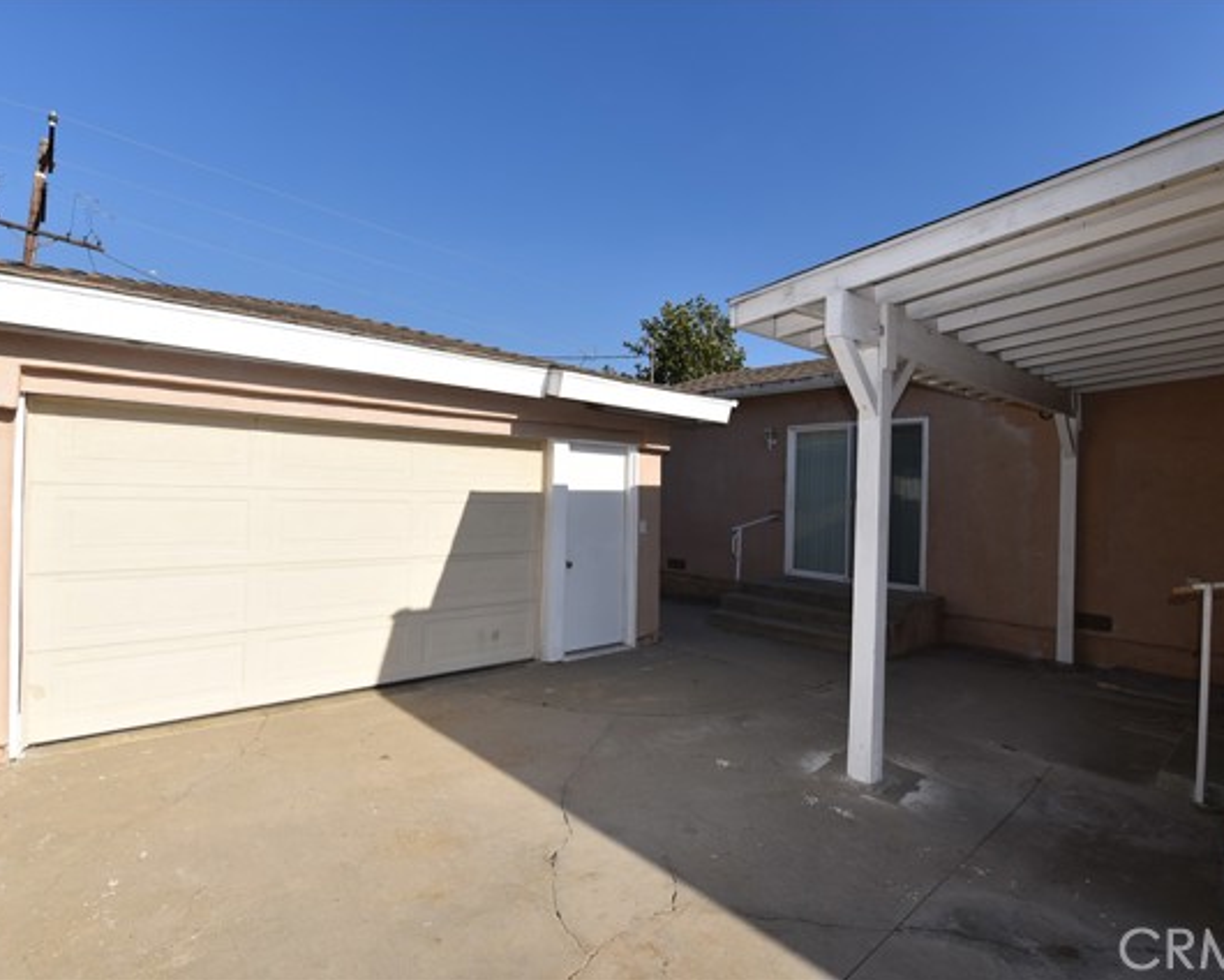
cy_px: 489
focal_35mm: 17
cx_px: 580
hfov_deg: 89.6
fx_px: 616
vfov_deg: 77.0
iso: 100
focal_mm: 15
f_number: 10
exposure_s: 1/200
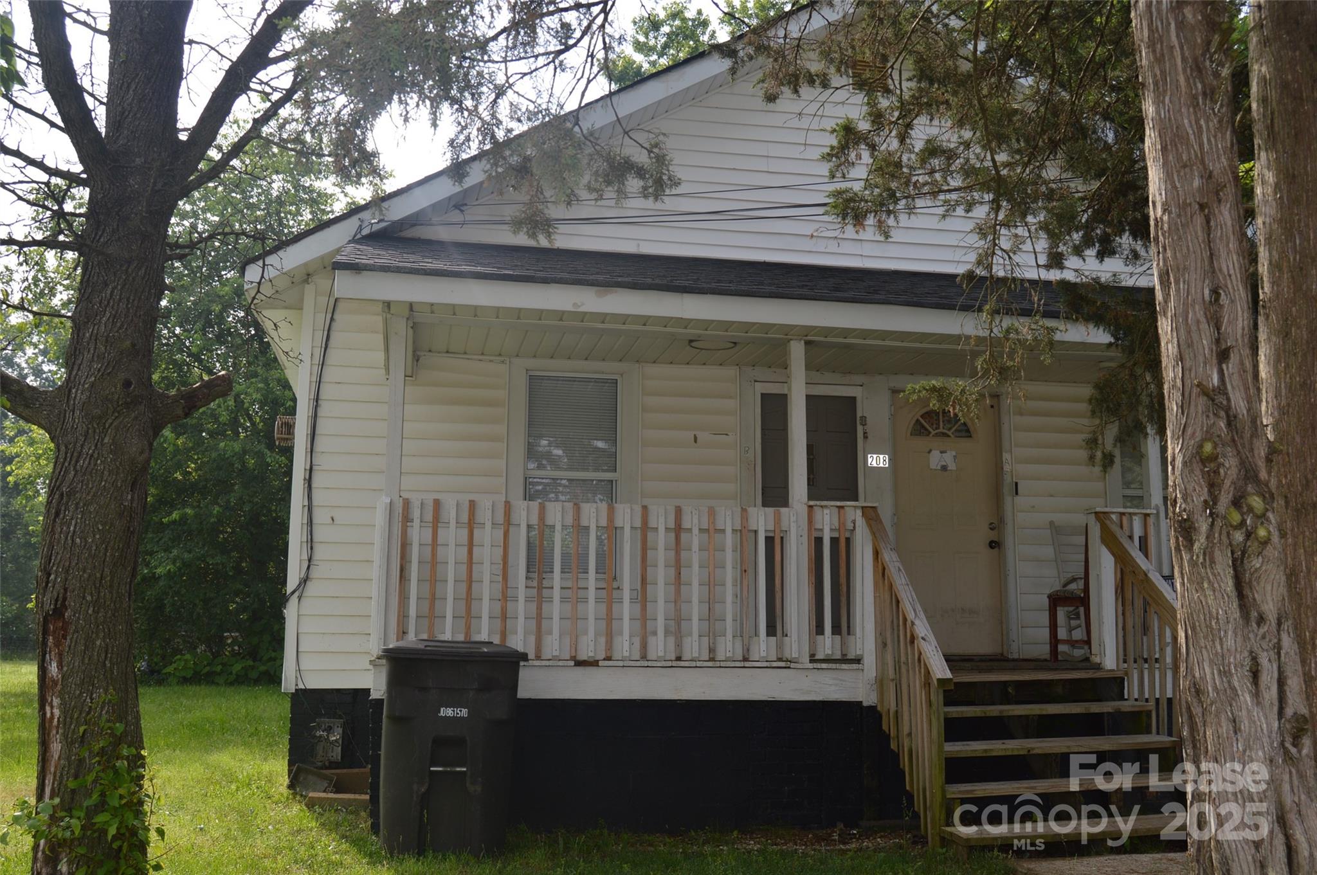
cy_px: 438
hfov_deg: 55.2
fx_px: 1261
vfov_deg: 38.3
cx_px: 658
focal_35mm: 34
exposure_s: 1/200
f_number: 8
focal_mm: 23
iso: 100
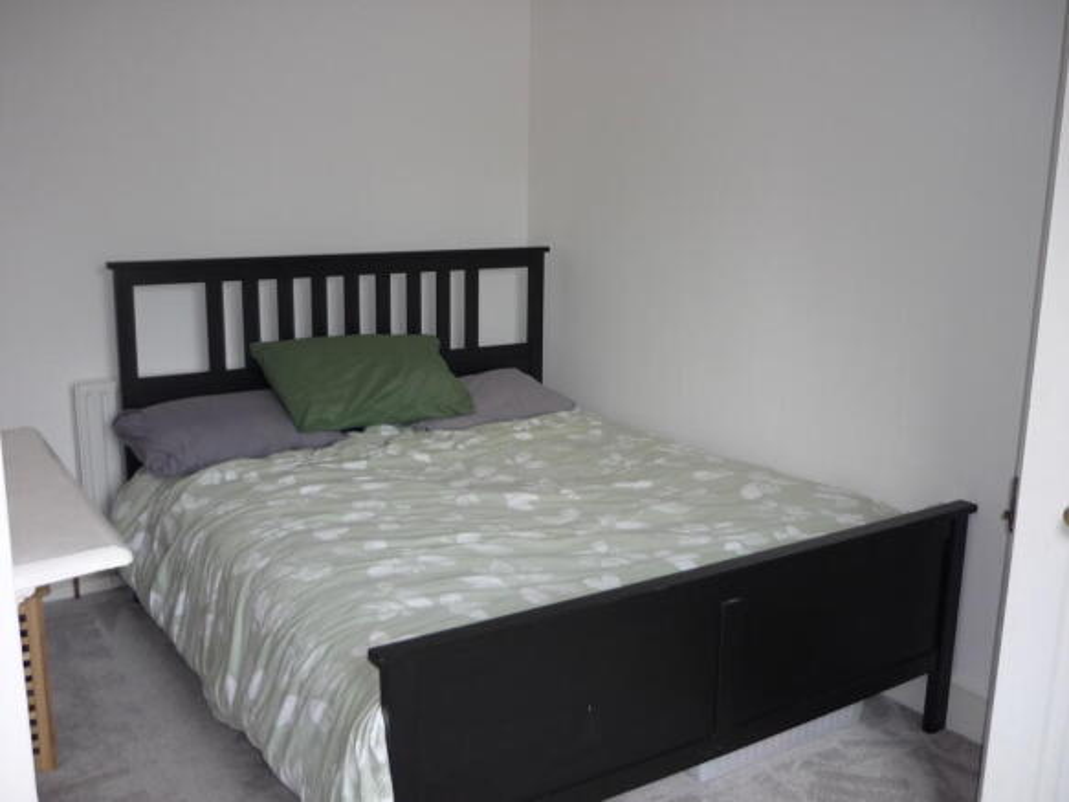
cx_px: 534
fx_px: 1019
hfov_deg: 55.4
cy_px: 401
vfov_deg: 42.9
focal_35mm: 33
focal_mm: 5.5
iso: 100
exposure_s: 1/30
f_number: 2.8
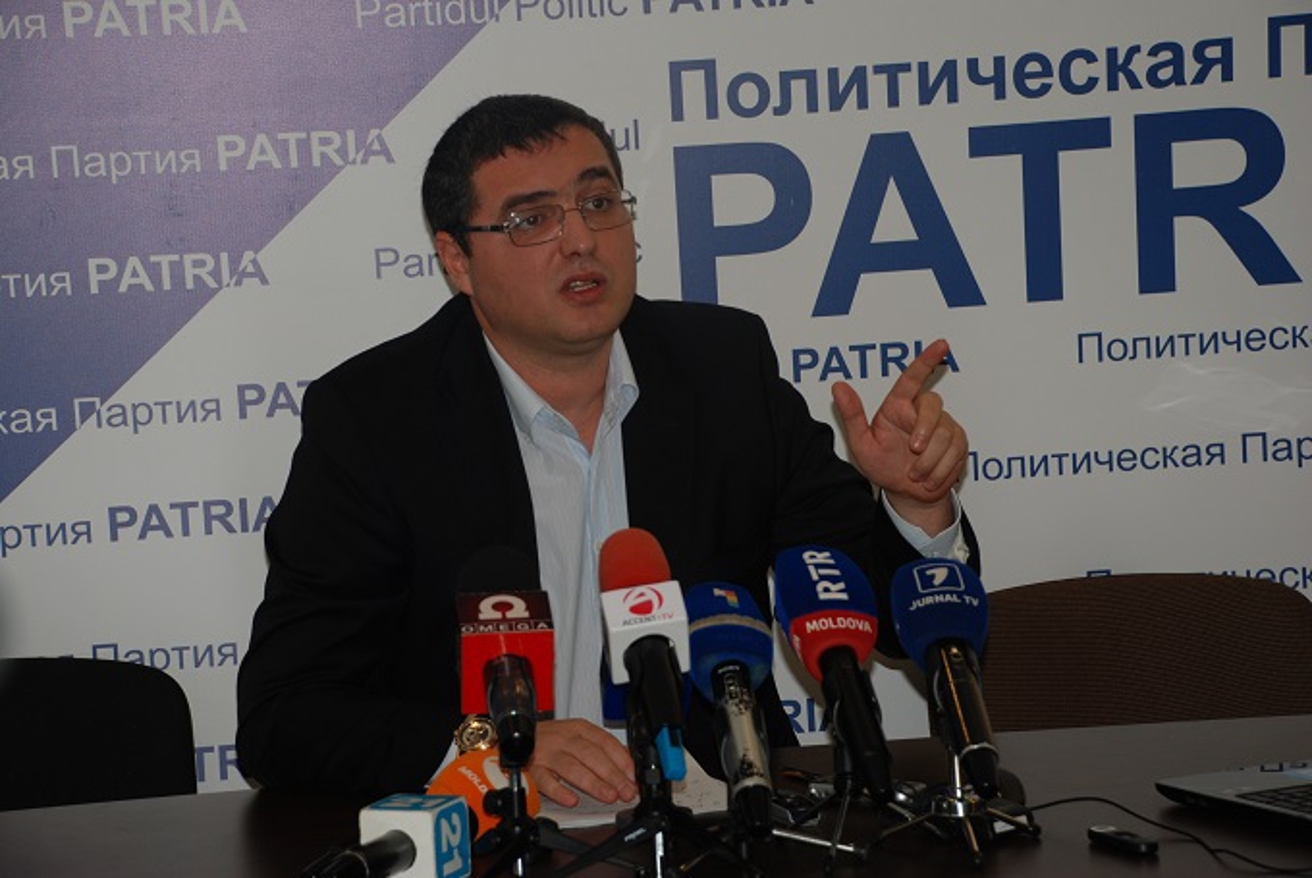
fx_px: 3612
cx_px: 656
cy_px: 439
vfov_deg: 13.9
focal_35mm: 99
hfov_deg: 20.6
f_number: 5.3
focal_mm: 66
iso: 200
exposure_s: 1/60
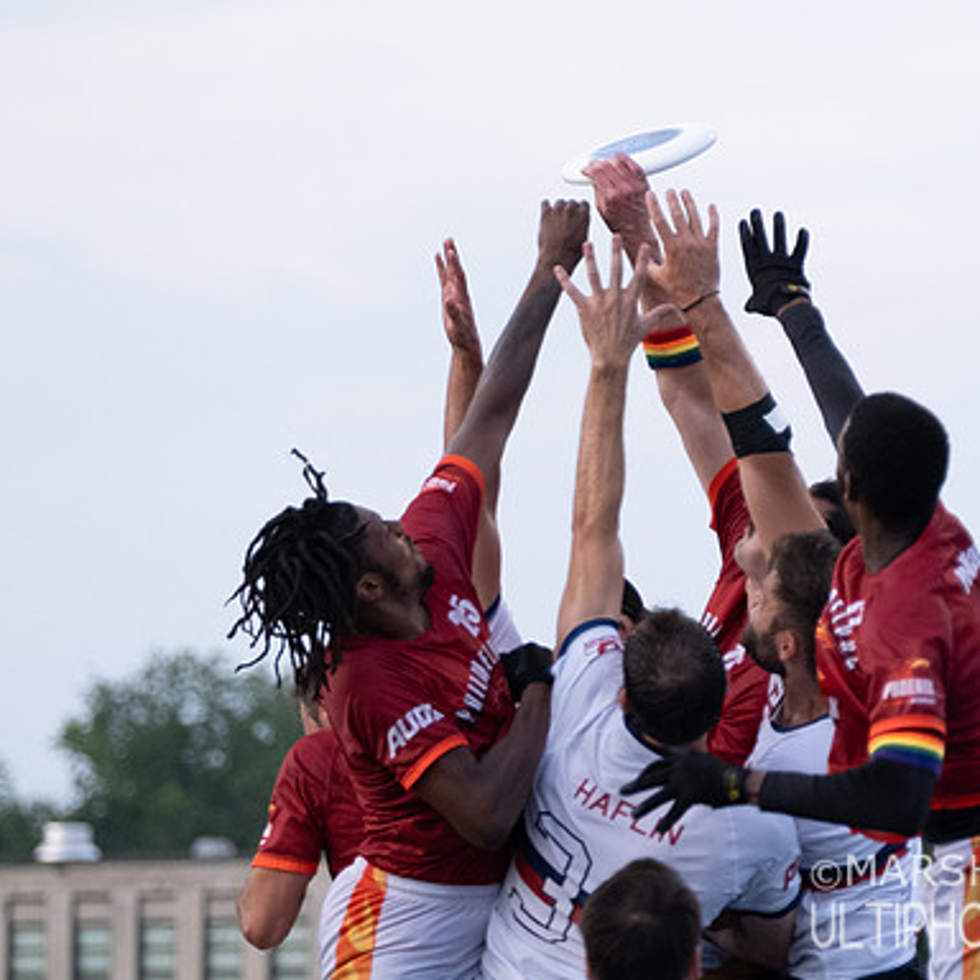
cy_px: 601
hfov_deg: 4.4
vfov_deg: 4.4
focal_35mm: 400
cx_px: 905
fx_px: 12812
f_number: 2.8
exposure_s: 1/1000
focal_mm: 119.2
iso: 1000
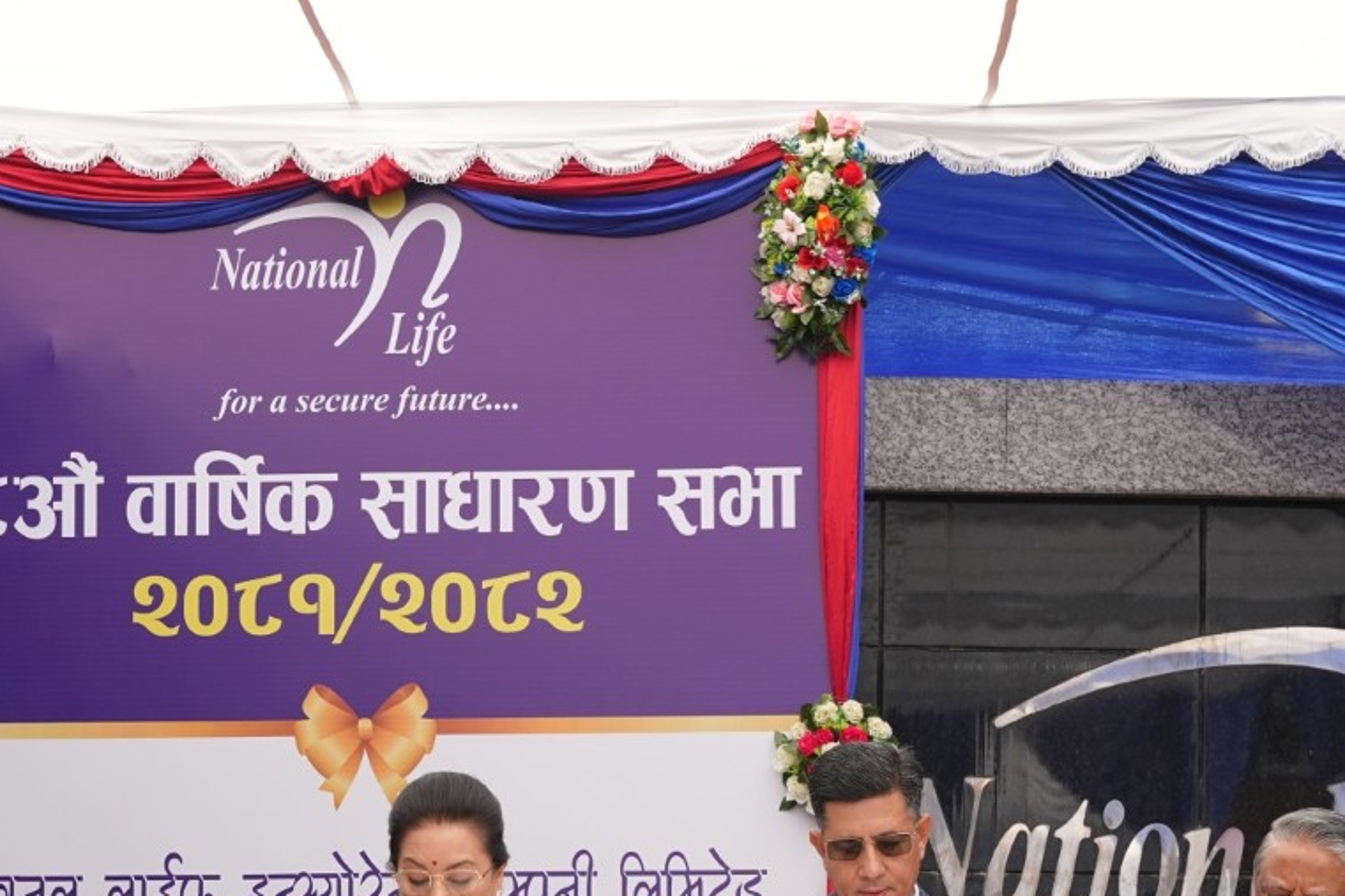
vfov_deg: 16.0
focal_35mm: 84
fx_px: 3132
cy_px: 880
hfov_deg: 24.2
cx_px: 783
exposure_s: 1/200
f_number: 5
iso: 250
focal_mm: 39.4
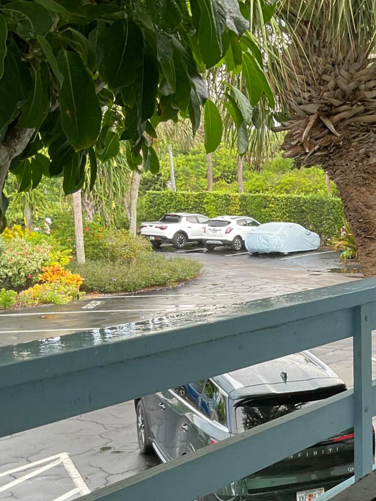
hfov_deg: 22.9
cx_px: 416
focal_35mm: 60
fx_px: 869
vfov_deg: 32.0
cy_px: 314
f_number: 1.8
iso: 32
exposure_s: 1/120
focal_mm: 3
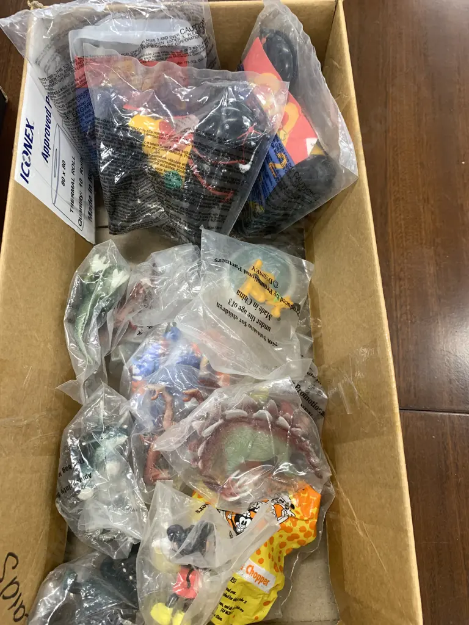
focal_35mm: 26
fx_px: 470
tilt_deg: -73.5
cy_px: 312
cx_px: 234
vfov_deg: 67.3
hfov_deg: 53.1
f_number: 1.8
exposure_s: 1/50
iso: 80
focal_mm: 4.25
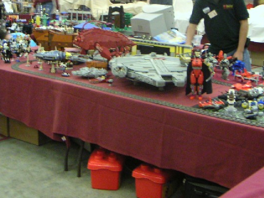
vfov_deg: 24.3
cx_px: 108
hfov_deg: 32.1
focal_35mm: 60
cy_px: 67
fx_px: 458
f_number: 2.9
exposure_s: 1/15
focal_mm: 5.3
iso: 400
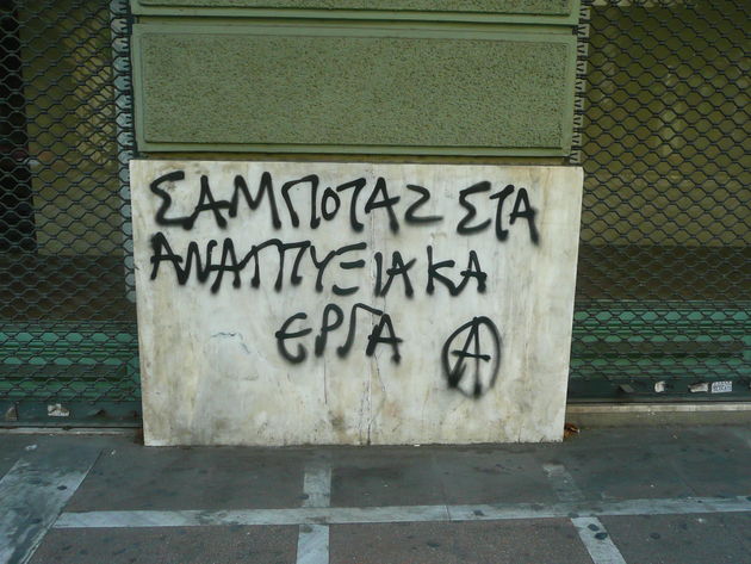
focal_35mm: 34
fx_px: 738
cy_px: 282
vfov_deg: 41.8
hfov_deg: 53.9
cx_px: 376
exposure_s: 1/80
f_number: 3.6
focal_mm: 5.5
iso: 200
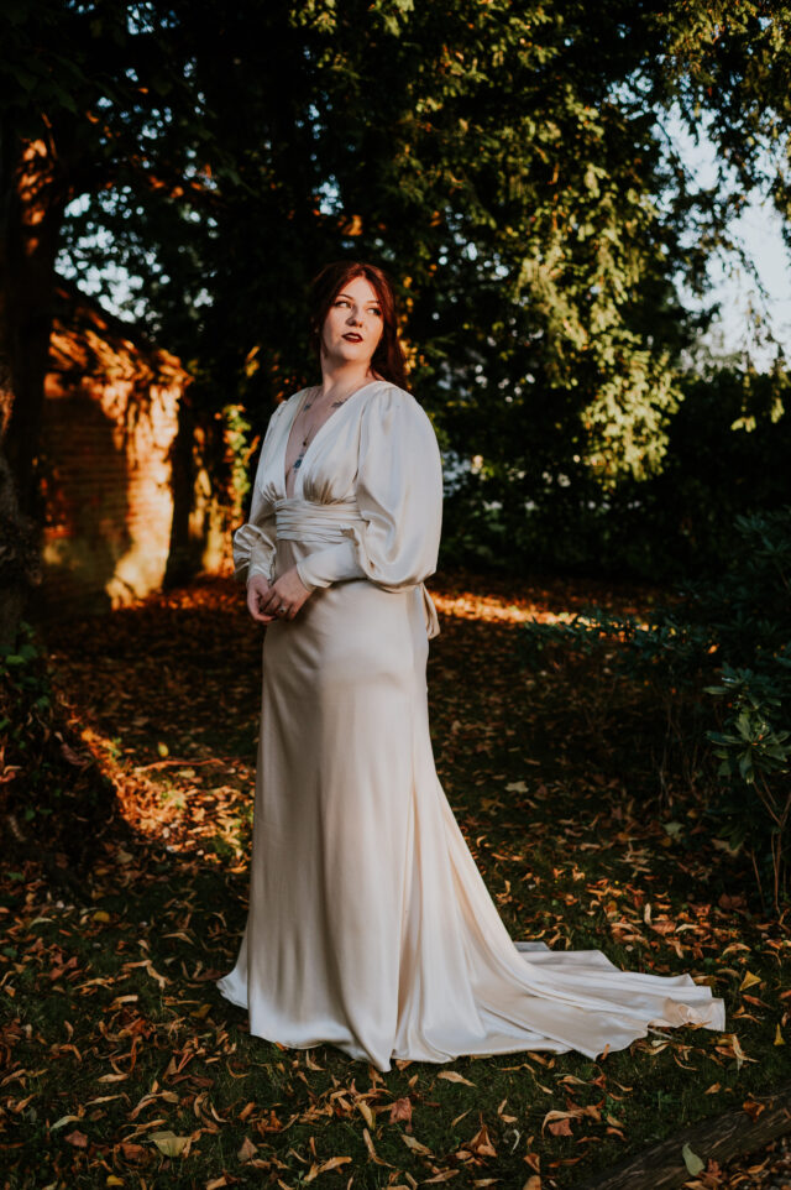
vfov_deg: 54.5
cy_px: 595
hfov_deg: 37.8
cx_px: 396
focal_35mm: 35
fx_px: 1155
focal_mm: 35
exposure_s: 1/800
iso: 250
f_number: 2.2
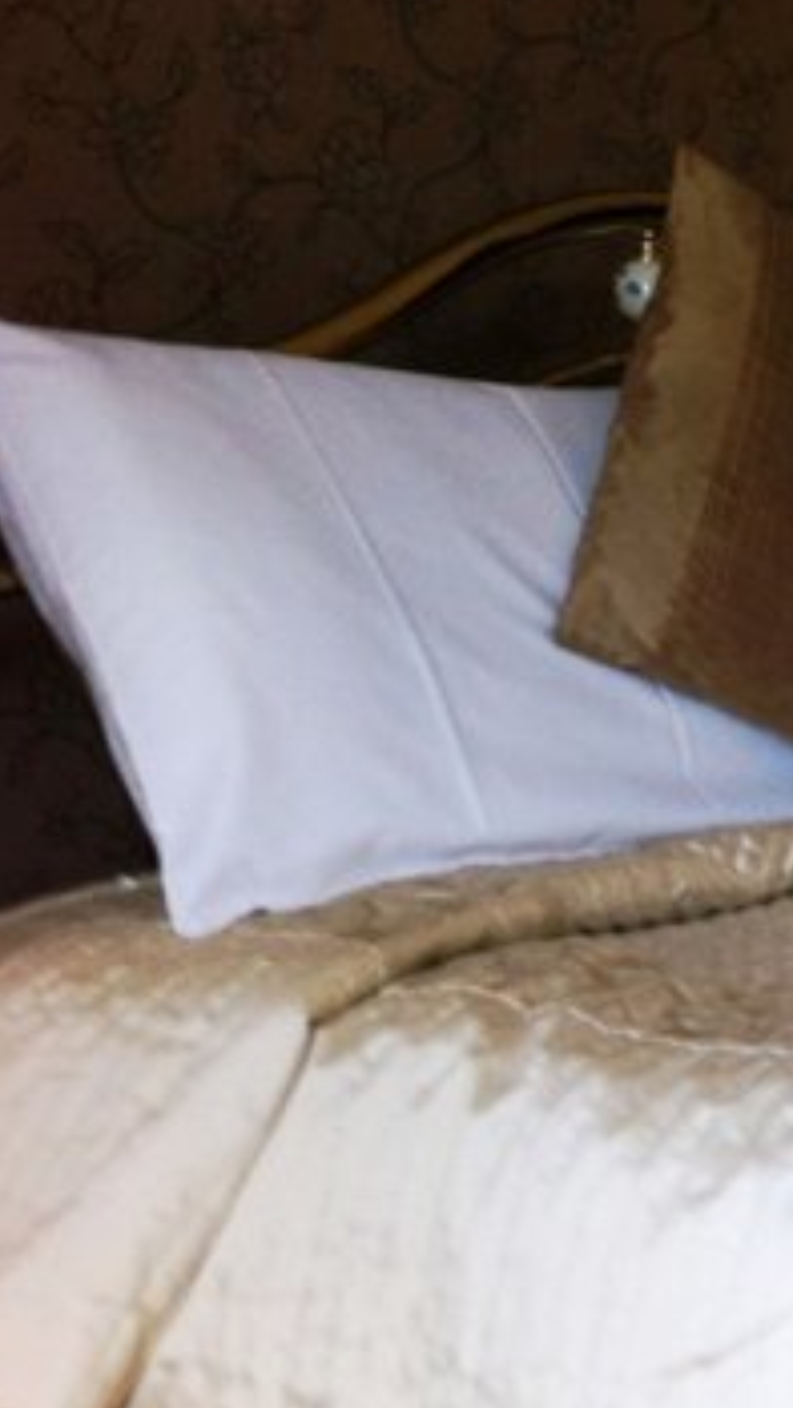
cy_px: 495
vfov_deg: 24.4
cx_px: 1574
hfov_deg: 12.3
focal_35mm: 87
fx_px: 3251
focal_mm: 3.85
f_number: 2.8
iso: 100
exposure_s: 1/15
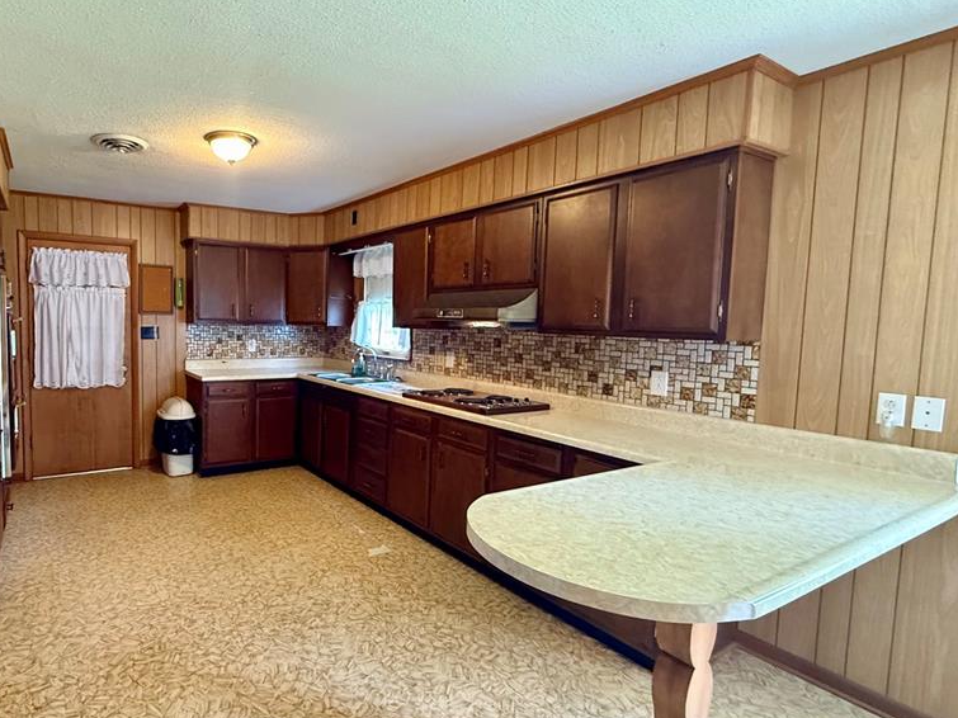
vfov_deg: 68.7
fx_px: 526
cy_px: 359
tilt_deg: -4.0
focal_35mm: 19
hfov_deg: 82.2
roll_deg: -0.4
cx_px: 331
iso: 640
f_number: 2.2
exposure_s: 1/60
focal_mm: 2.22
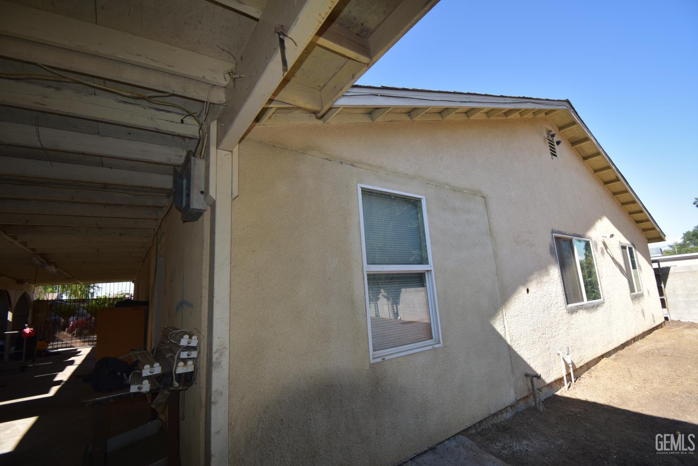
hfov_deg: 100.4
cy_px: 233
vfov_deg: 77.3
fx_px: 291
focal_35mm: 15
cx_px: 349
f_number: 5
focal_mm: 10
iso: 100
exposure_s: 1/200
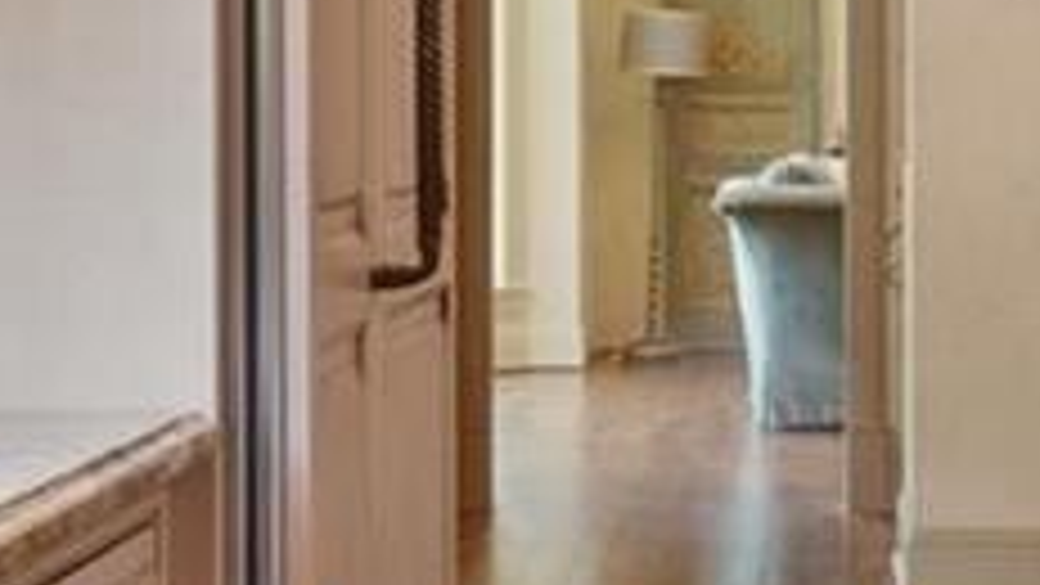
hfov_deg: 17.9
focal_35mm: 116
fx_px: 3199
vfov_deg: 10.5
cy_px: 310
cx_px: 1076
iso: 400
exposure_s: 1/4
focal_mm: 8
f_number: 8
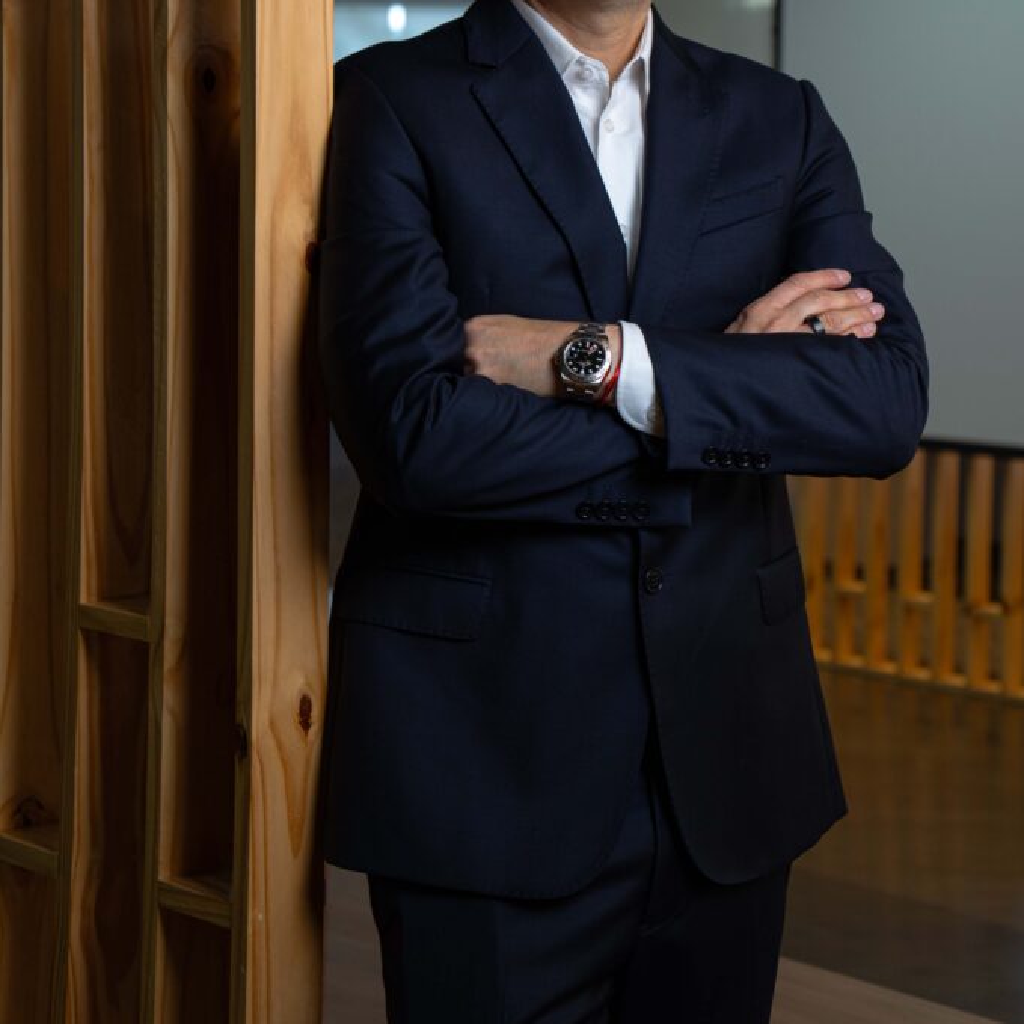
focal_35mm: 83
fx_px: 2766
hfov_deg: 21.0
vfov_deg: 20.8
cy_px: 288
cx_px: 514
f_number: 2.8
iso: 320
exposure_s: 1/70
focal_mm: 43
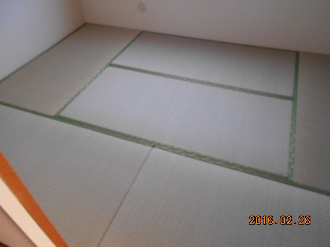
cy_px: 124
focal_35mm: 26
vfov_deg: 53.1
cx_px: 165
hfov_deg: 67.3
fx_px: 248
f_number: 3.2
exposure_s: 1/10
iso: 400
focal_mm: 4.6
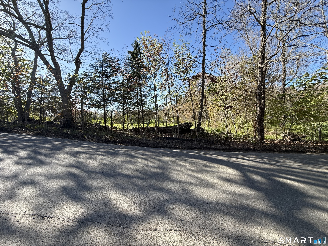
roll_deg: +4.0
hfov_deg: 102.1
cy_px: 123
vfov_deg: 85.7
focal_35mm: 14
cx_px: 164
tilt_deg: -2.3
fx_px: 133
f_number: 2.2
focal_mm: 2.22
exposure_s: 1/596
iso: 50
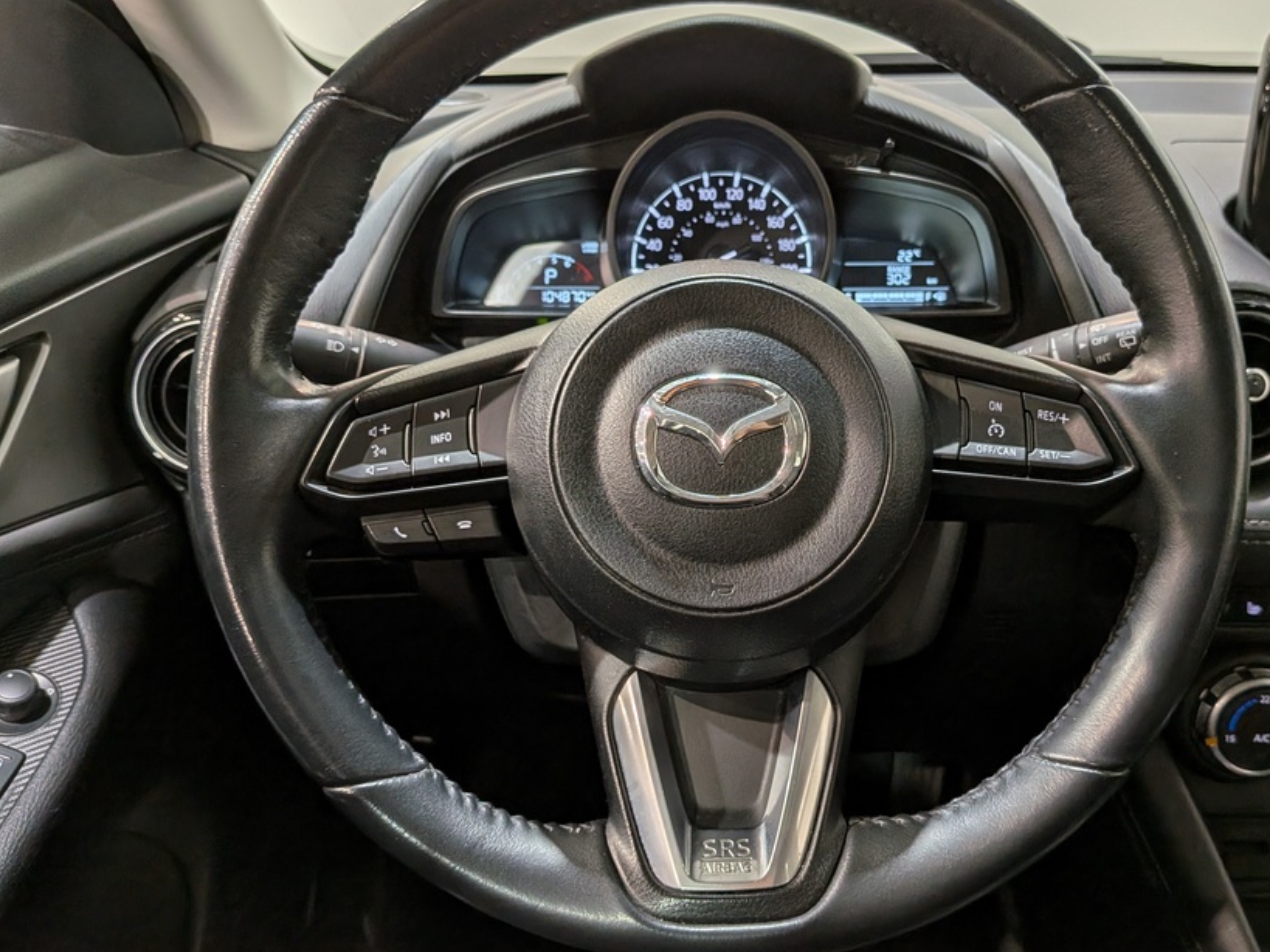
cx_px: 716
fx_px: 1100
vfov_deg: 46.8
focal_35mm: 30
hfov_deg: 59.8
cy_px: 464
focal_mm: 4.53
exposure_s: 1/121
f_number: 1.7
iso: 29
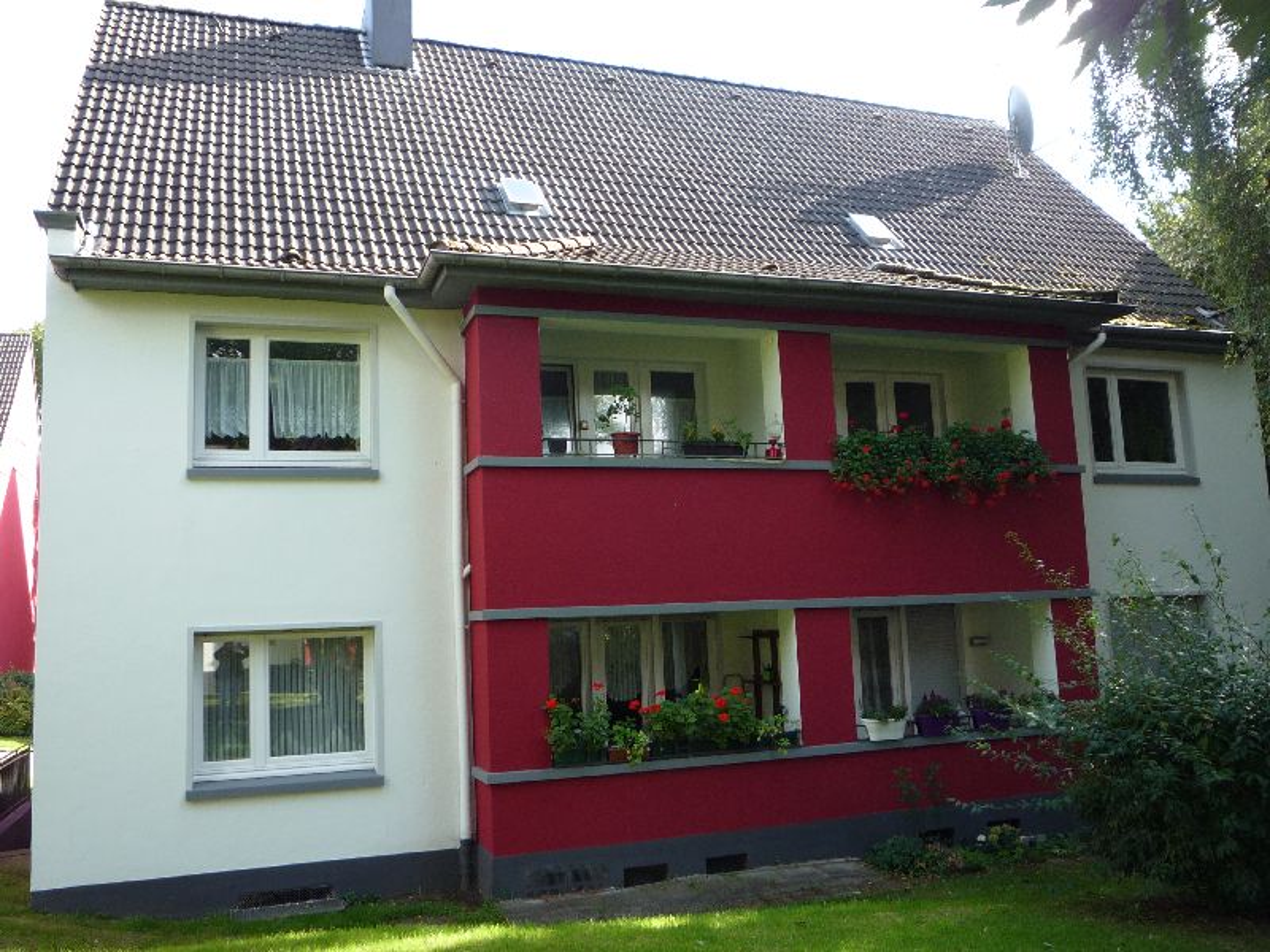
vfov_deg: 46.8
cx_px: 635
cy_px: 476
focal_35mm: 30
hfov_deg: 60.0
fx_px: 1101
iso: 100
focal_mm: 5.2
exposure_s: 1/80
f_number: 3.3
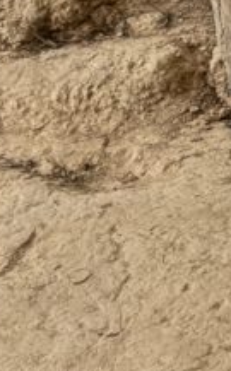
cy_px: -342
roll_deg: -0.2
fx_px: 1900
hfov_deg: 5.8
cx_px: 946
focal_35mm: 188
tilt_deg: -11.2
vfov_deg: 10.4
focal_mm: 6.76
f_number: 1.78
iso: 80
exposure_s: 1/773
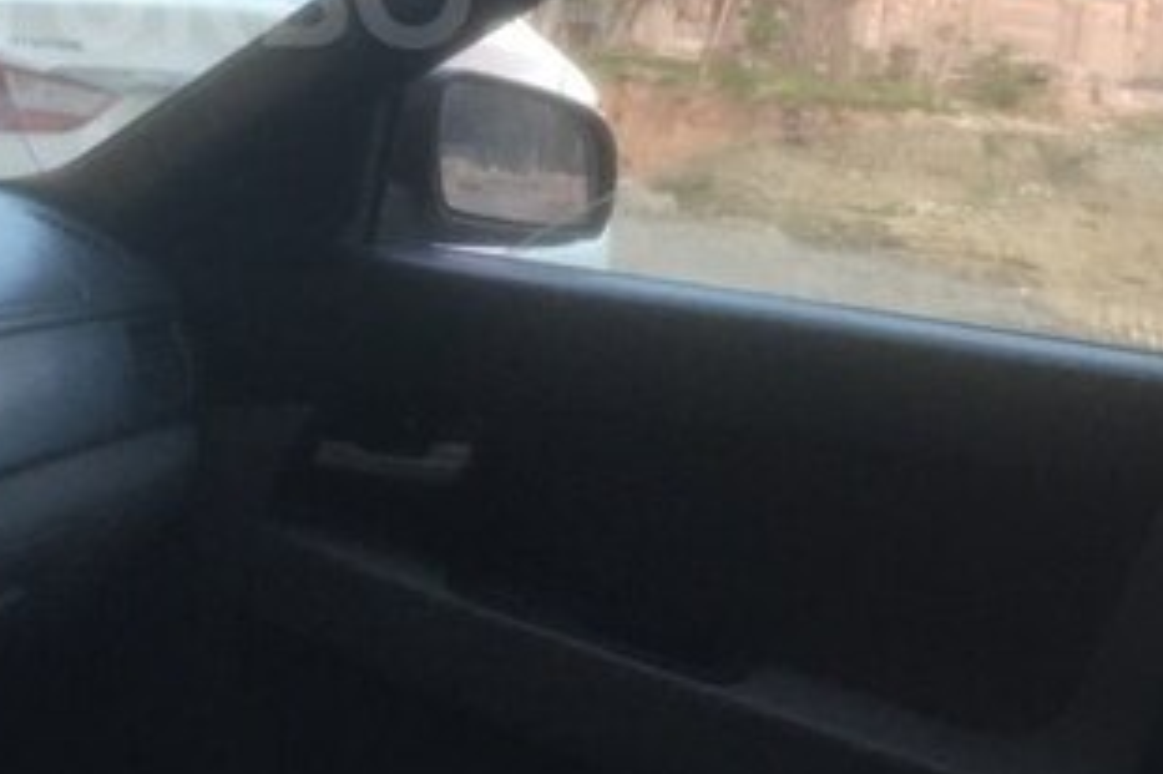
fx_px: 2066
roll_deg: -6.0
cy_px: -9
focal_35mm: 64
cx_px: 340
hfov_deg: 31.1
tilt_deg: +0.0
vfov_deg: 20.5
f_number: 2.2
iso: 64
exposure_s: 1/33
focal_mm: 4.15
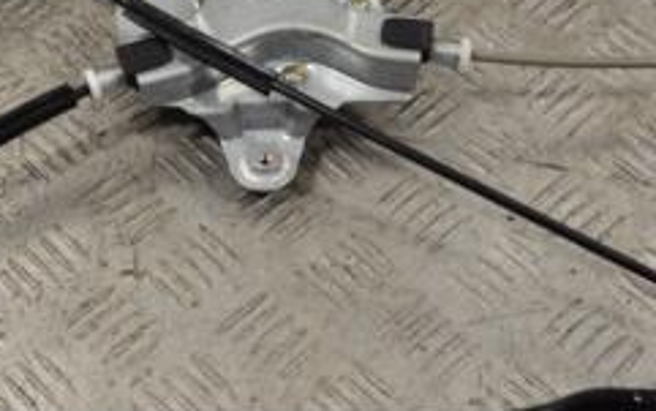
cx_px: 210
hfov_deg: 26.9
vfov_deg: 17.2
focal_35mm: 76
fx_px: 1360
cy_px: 158
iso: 100
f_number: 4
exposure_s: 1/60
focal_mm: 20
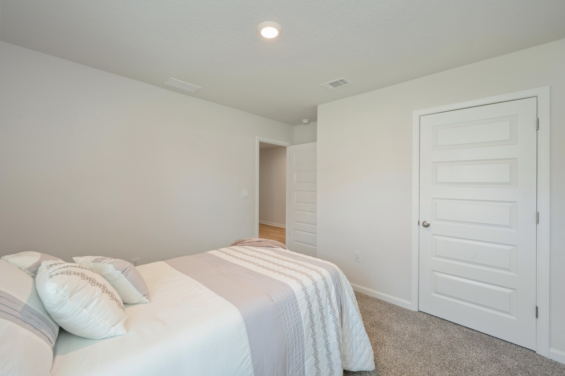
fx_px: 220
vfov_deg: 81.1
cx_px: 282
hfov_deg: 104.3
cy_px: 188
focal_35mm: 14
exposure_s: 1/40
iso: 250
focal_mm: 14
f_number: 9
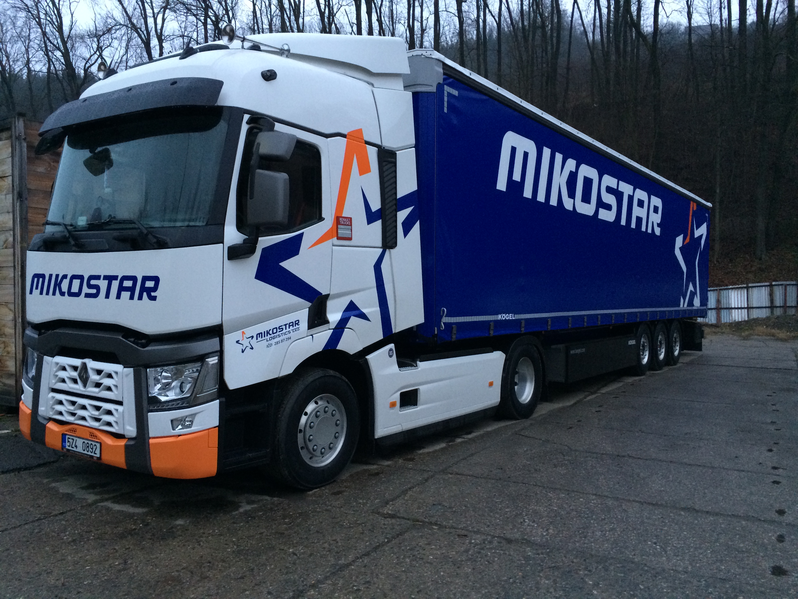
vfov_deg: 48.2
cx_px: 399
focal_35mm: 29
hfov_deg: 61.7
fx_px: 669
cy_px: 300
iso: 200
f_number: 2.2
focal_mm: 4.15
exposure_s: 1/30
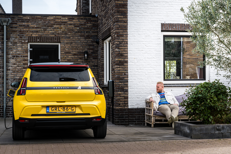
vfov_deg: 19.5
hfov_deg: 28.8
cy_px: 77
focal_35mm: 70
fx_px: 449
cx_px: 116
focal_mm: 70
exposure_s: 1/160
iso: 200
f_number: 6.3
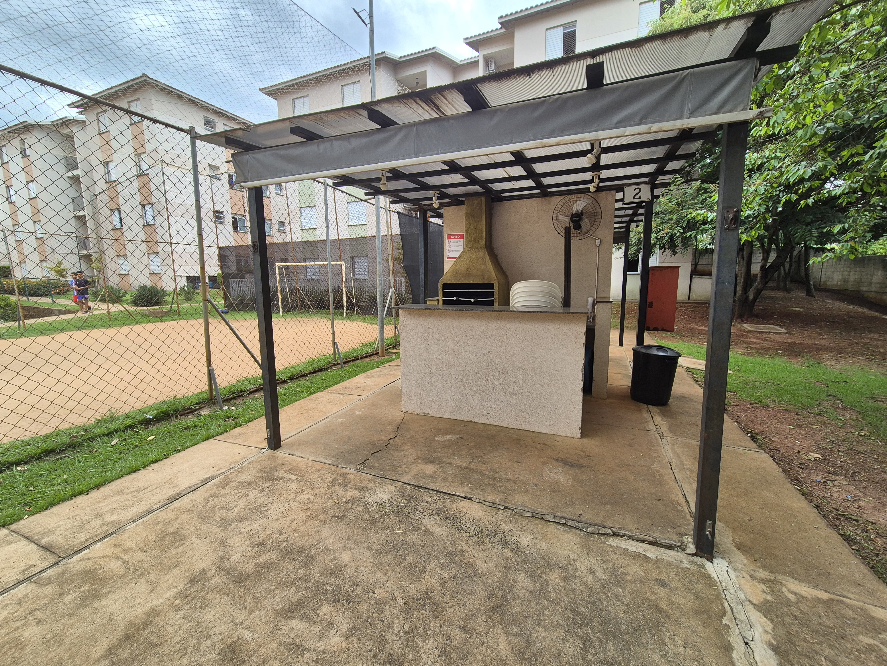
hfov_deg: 106.2
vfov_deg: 89.9
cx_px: 444
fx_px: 333
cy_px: 333
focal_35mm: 13
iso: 50
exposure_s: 1/376
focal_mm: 2.2
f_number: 2.2
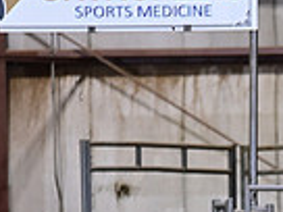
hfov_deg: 2.4
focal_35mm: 822
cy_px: 394
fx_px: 6720
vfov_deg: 1.8
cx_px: 412
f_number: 3.5
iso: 1600
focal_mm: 200
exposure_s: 1/250
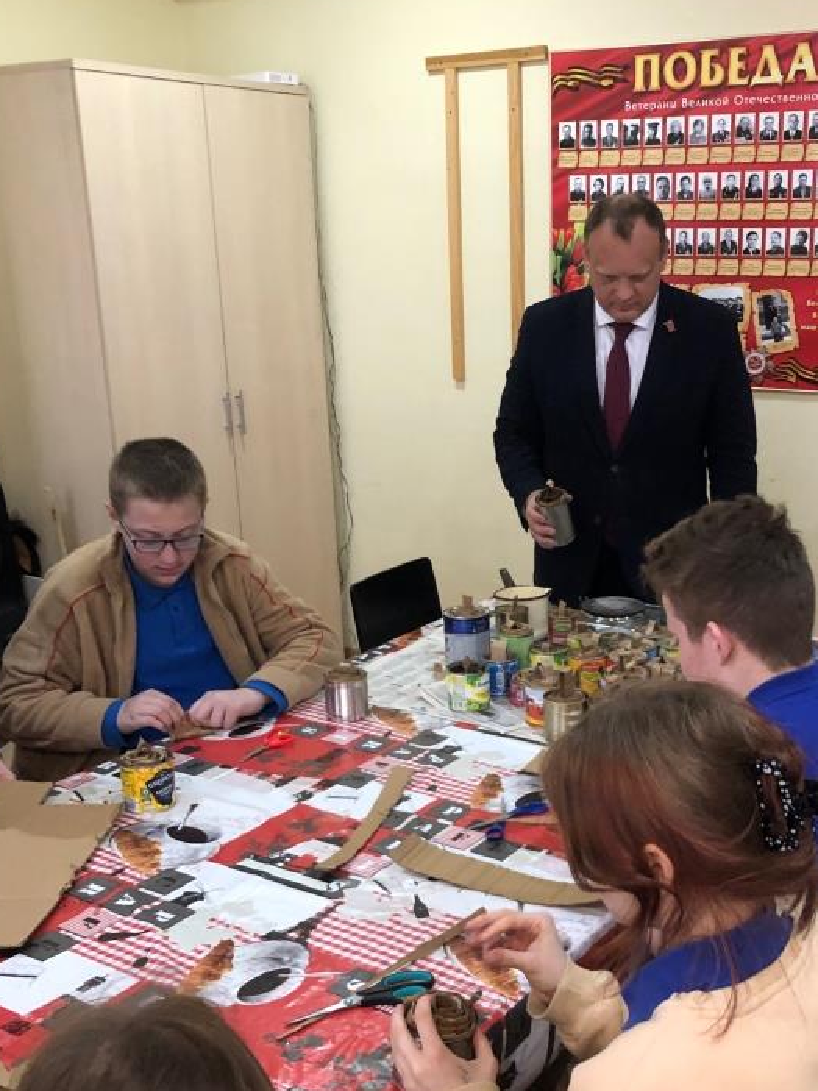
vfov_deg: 45.5
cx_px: 531
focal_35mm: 41
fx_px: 1292
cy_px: 657
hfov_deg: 34.9
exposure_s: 1/14
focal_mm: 3.99
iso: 100
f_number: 1.8
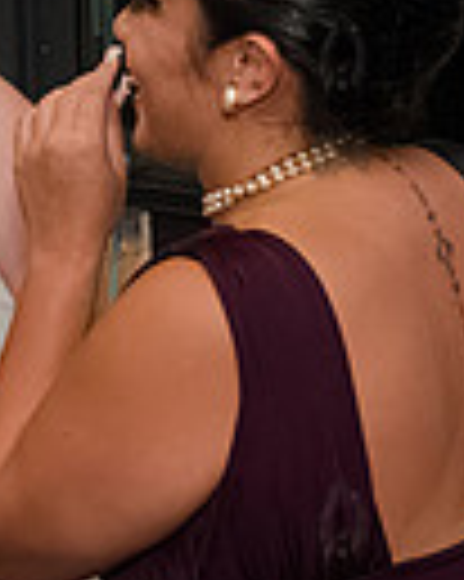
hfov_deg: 8.5
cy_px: 362
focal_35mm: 180
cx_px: -61
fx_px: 3093
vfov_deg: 10.7
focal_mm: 35
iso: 8000
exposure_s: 1/400
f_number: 5
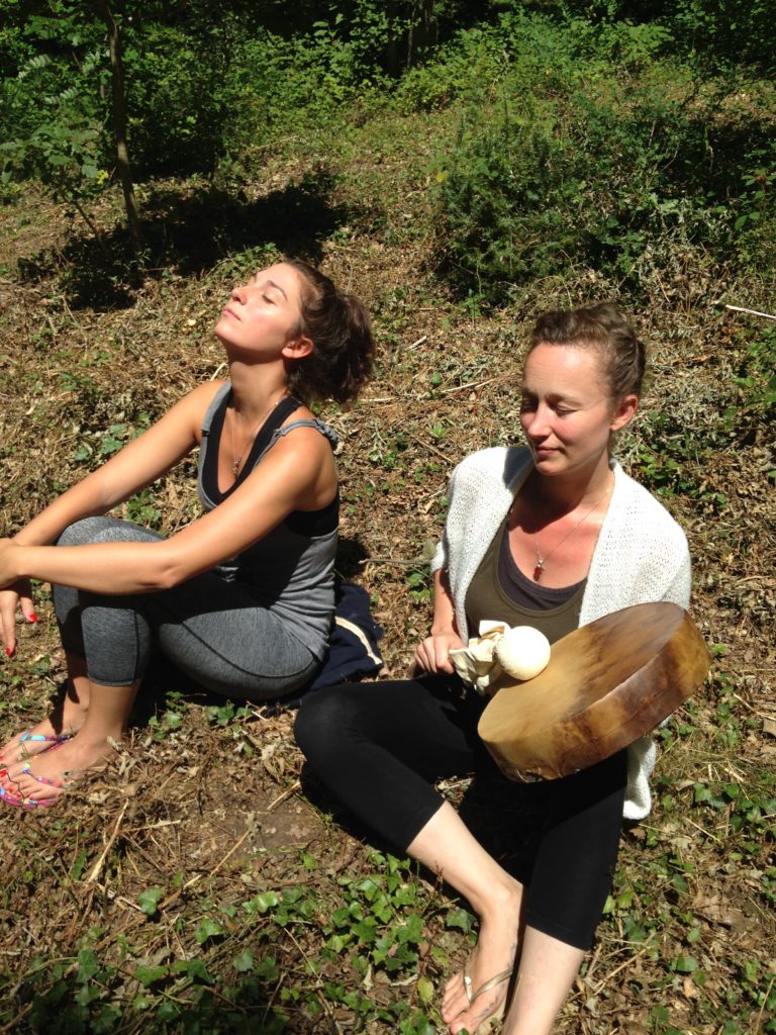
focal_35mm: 33
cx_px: 388
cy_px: 518
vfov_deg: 55.4
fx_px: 986
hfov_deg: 42.9
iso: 50
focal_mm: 4.12
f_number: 2.4
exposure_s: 1/1595
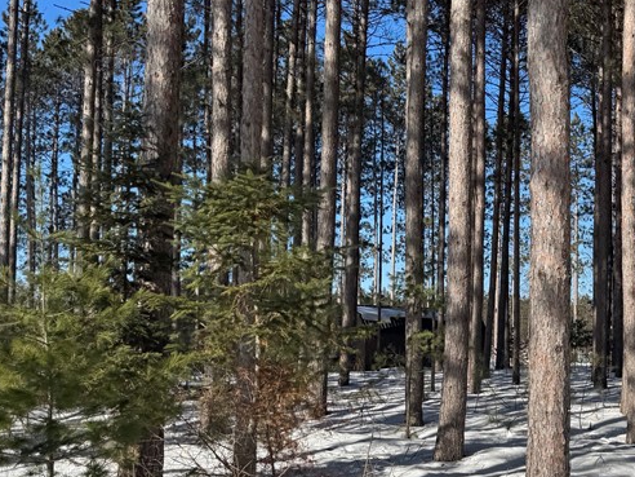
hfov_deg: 34.9
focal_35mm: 50
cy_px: 319
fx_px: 917
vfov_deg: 28.9
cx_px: 625
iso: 80
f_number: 1.78
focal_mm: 6.76
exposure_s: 1/6410
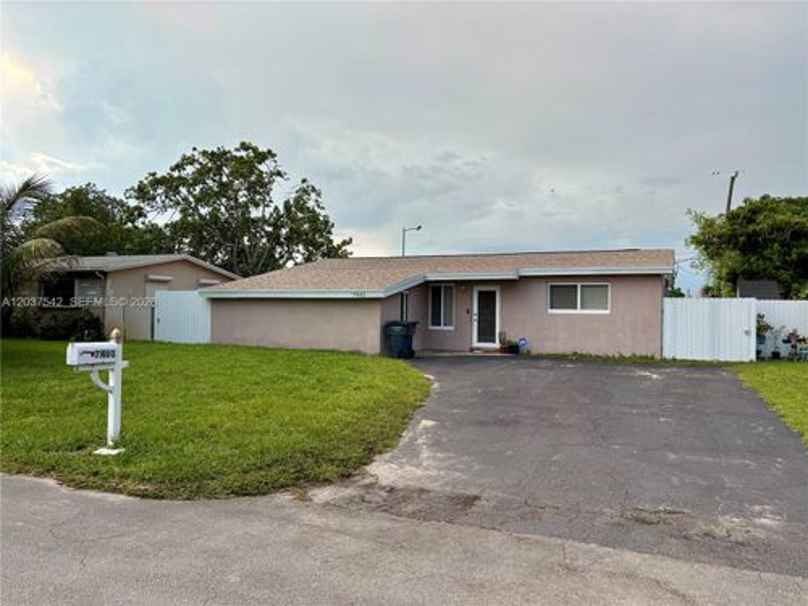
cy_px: 303
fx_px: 607
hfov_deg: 67.3
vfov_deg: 53.1
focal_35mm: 26
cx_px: 404
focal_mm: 5.96
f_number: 1.6
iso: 50
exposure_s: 1/1233
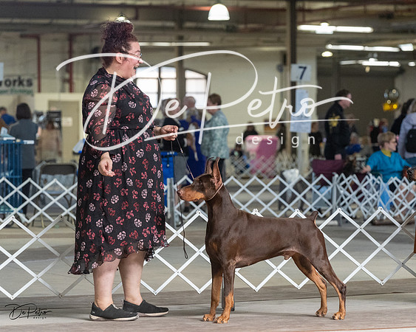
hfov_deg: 11.1
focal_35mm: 173
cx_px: 208
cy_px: 166
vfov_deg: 8.9
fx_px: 2135
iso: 6400
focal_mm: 154
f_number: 5
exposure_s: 1/400
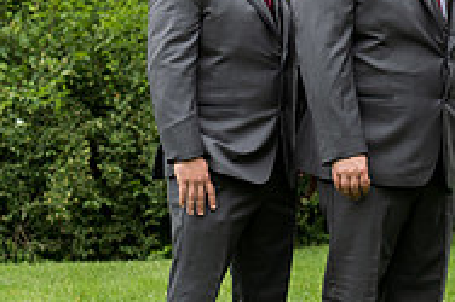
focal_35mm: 139
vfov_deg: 9.8
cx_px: 557
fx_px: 1755
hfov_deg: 14.3
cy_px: 83
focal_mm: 45
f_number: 2.8
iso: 180
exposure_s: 1/500
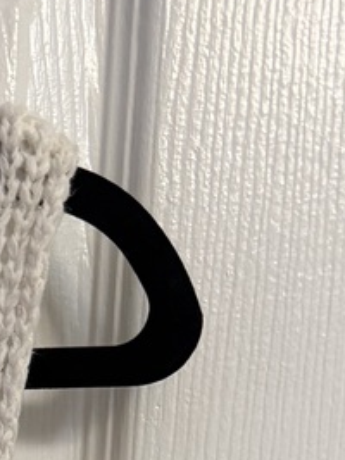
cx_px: -490
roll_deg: -0.5
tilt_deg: -11.5
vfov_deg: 13.8
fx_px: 1596
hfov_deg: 10.6
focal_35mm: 120
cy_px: 929
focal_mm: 6.76
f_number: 1.78
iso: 200
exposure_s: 1/60
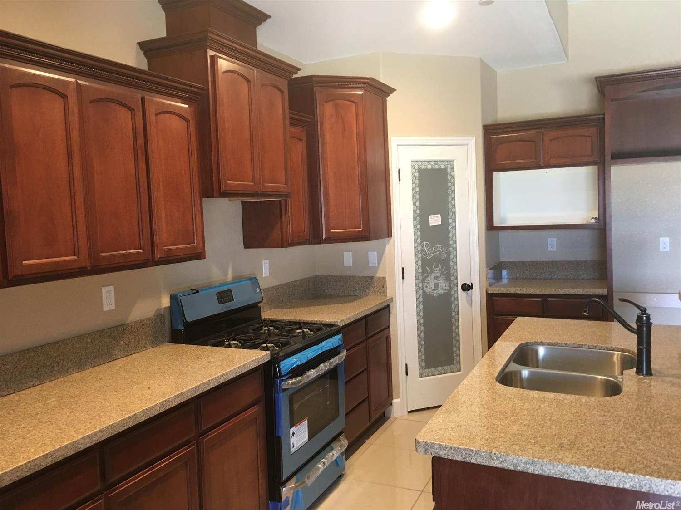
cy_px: 255
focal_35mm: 29
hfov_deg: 61.7
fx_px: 570
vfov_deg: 48.2
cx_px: 340
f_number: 2.2
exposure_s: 1/15
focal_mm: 4.15
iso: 50
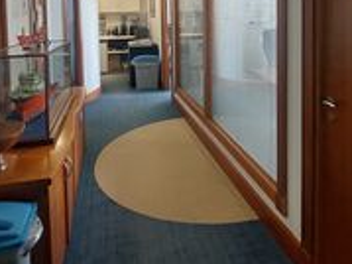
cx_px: 197
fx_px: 295
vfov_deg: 44.2
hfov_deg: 61.5
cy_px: 30
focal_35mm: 29
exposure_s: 1/50
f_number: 2.2
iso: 200
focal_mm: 1.74
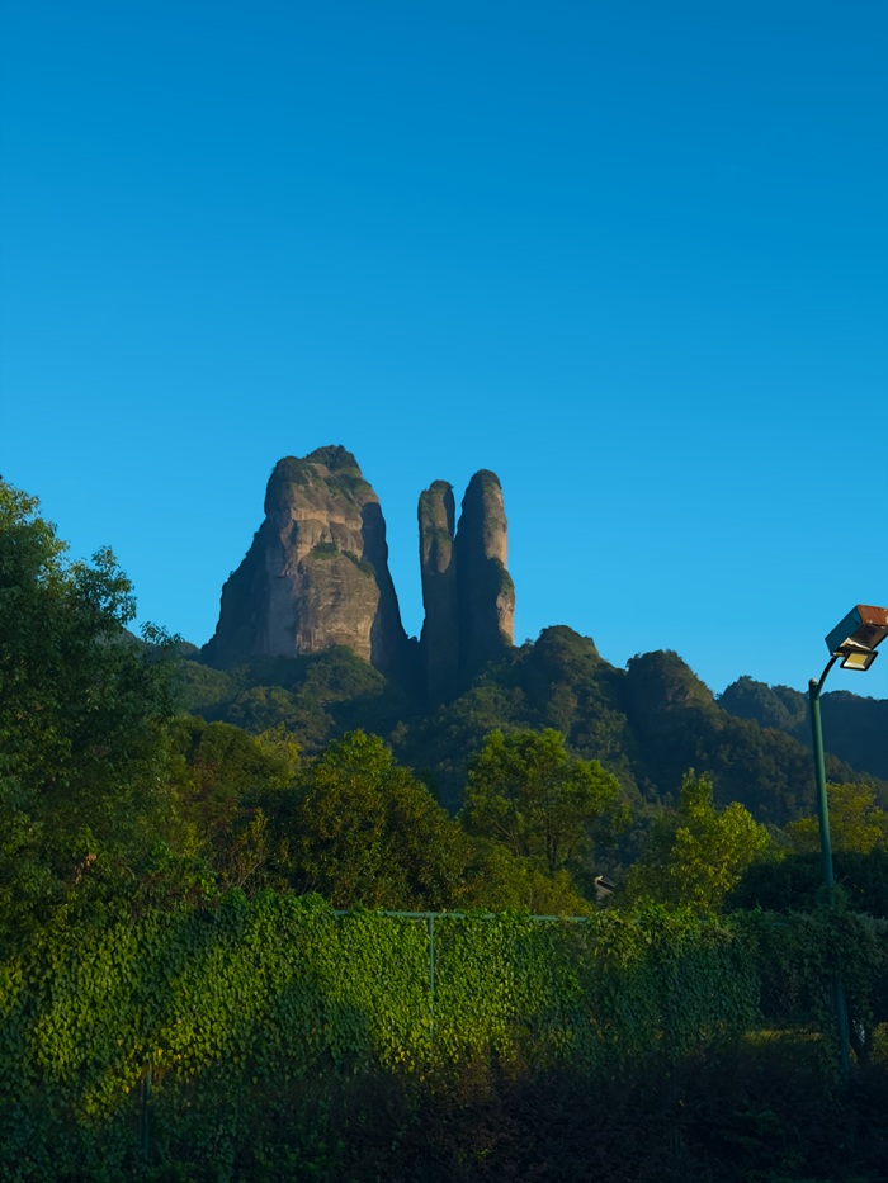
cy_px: 592
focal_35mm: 48
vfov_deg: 39.7
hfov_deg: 30.3
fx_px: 1641
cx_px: 444
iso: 64
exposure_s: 1/1000
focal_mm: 6.76
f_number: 1.8
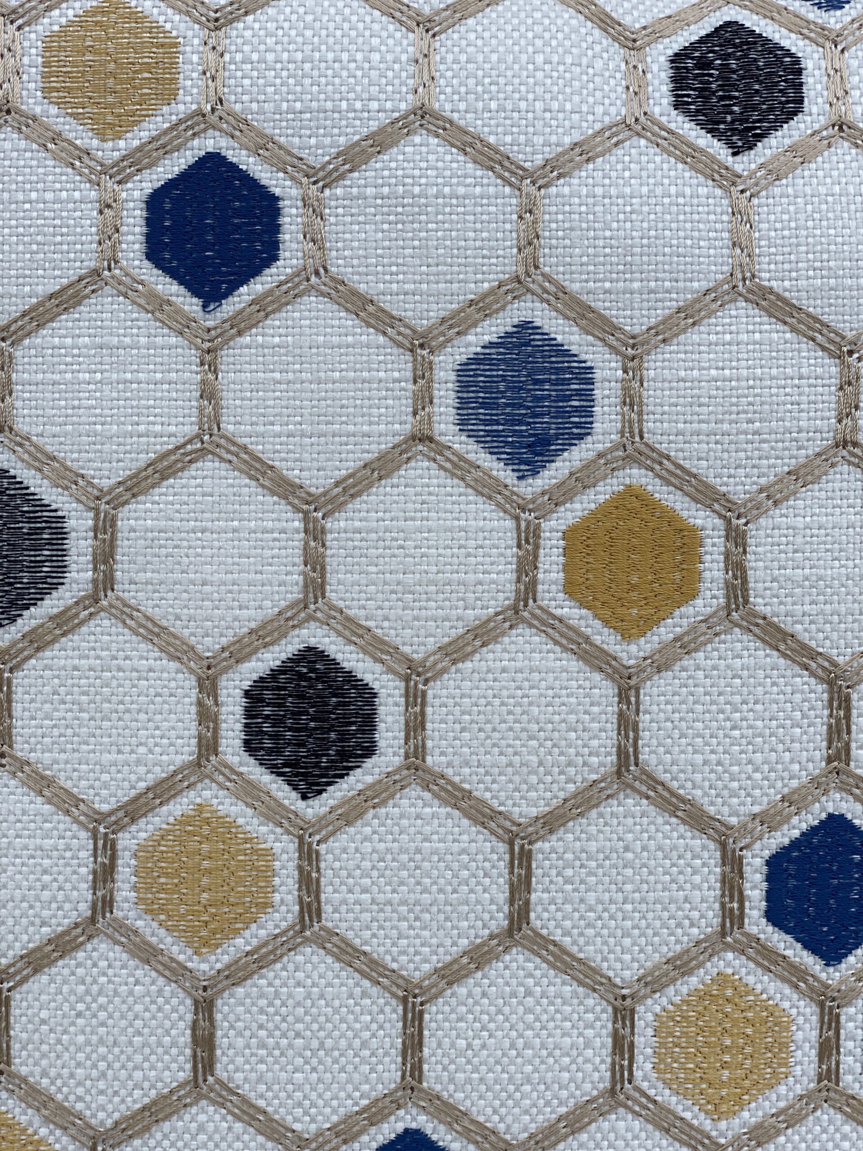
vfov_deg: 36.8
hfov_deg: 28.0
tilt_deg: -16.5
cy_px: 576
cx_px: 432
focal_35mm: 52
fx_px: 1729
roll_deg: -0.8
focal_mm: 6
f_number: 2
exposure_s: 1/533
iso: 20
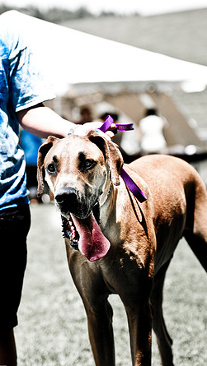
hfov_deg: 10.9
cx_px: 101
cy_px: 182
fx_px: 1081
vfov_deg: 19.3
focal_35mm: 111
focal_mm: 70
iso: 200
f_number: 2.8
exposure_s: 1/4000
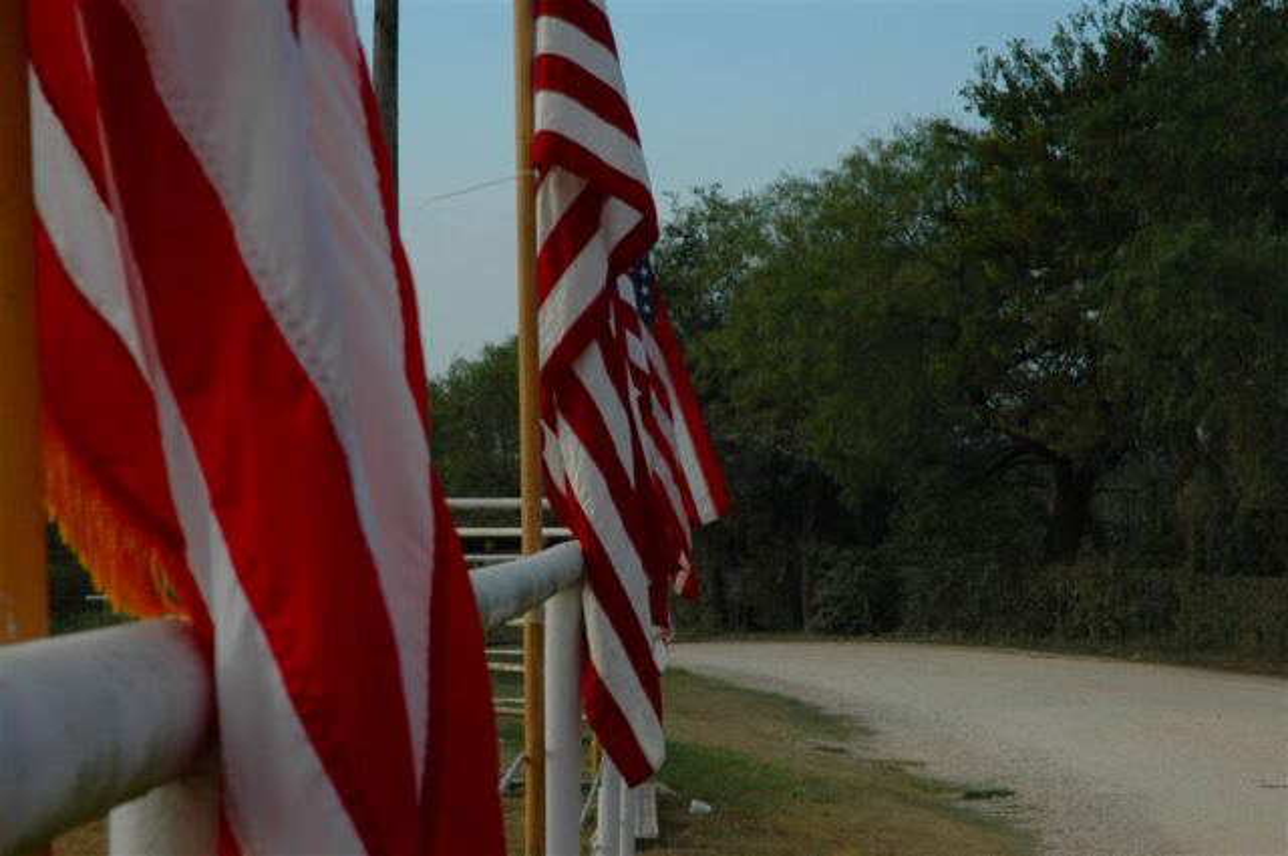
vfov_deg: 13.0
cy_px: 428
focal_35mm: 105
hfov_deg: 19.5
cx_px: 644
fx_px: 3752
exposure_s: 1/100
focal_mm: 70
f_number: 22
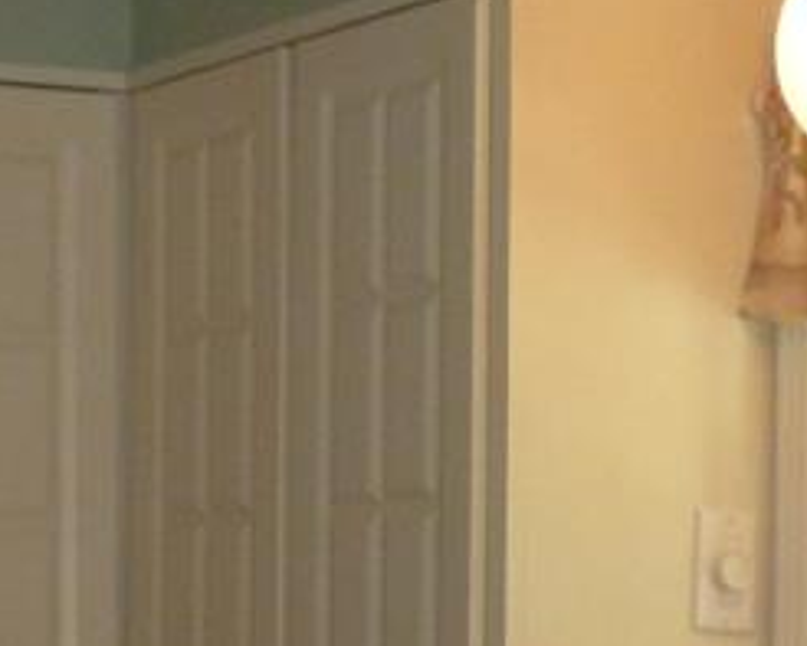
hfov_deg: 13.5
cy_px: 925
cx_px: 98
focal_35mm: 142
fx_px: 3393
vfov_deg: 10.6
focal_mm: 6.3
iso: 250
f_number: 3.5
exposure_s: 1/30
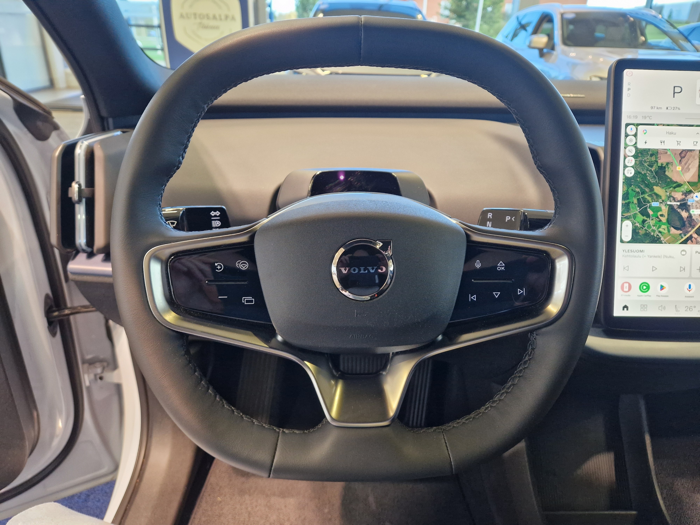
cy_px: 262
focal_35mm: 23
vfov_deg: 58.9
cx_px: 350
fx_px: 465
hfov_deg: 73.9
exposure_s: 1/120
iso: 400
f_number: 1.8
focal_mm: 5.4
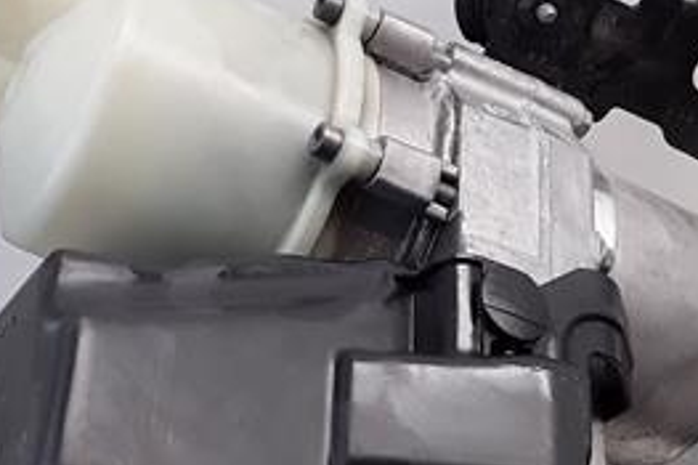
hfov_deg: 28.2
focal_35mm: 71
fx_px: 1376
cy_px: 231
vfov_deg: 19.2
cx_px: 218
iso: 100
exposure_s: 1/140
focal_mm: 2.91
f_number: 1.9
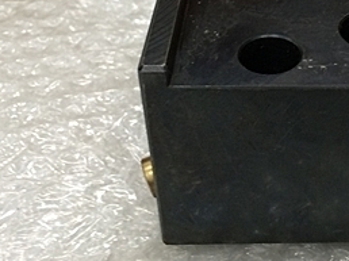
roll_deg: +1.7
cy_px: 15
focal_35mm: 72
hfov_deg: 26.0
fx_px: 725
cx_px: 329
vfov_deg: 19.9
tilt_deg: -39.6
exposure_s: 1/30
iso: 80
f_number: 2.2
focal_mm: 4.15
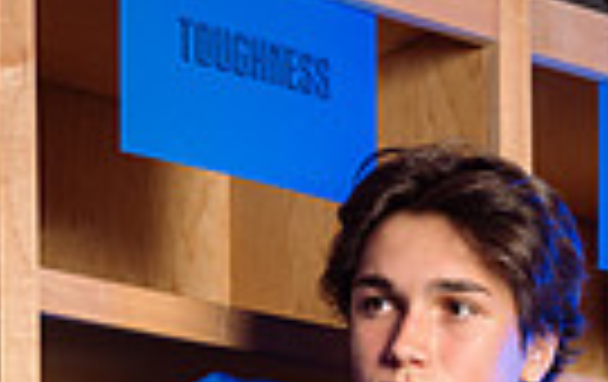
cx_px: 414
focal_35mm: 156
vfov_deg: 7.7
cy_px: 998
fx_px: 2590
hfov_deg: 13.4
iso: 160
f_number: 3.5
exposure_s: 1/250
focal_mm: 46
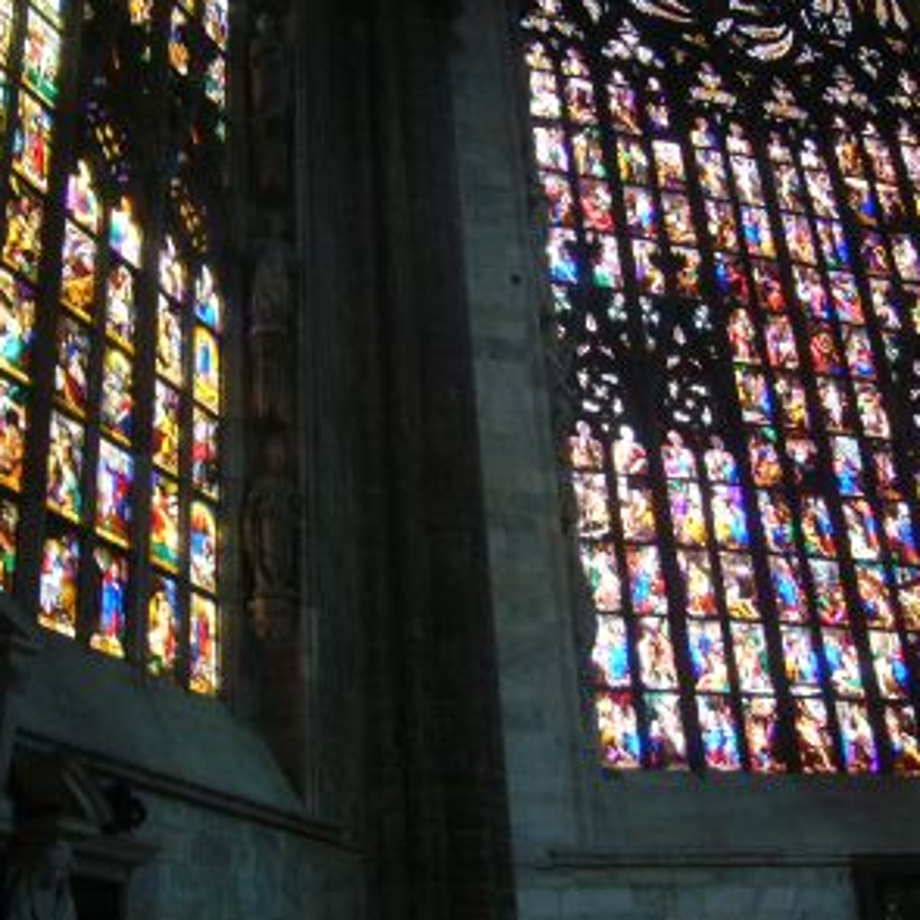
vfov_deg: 40.0
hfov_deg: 40.0
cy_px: 462
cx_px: 405
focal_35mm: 42
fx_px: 1263
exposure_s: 1/8
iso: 200
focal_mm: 5.8
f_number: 2.8
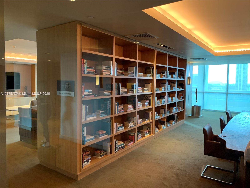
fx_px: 188
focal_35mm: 26
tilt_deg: -3.3
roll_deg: +0.0
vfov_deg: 53.1
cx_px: 125
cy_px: 94
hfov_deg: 67.3
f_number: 1.8
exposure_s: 1/40
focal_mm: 4.25
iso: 320
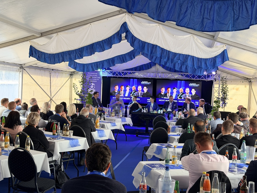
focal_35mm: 48
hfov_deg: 39.7
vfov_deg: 30.3
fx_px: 356
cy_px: 96
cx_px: 128
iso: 200
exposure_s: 1/60
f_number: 1.78
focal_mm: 6.76
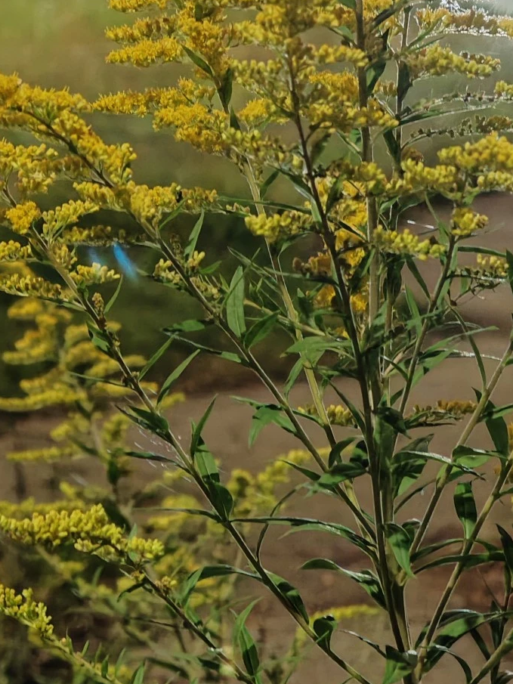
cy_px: 114
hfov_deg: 8.8
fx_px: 3319
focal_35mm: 168
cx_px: 289
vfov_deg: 11.7
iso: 4000
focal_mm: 14.92
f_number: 3
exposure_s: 1/14
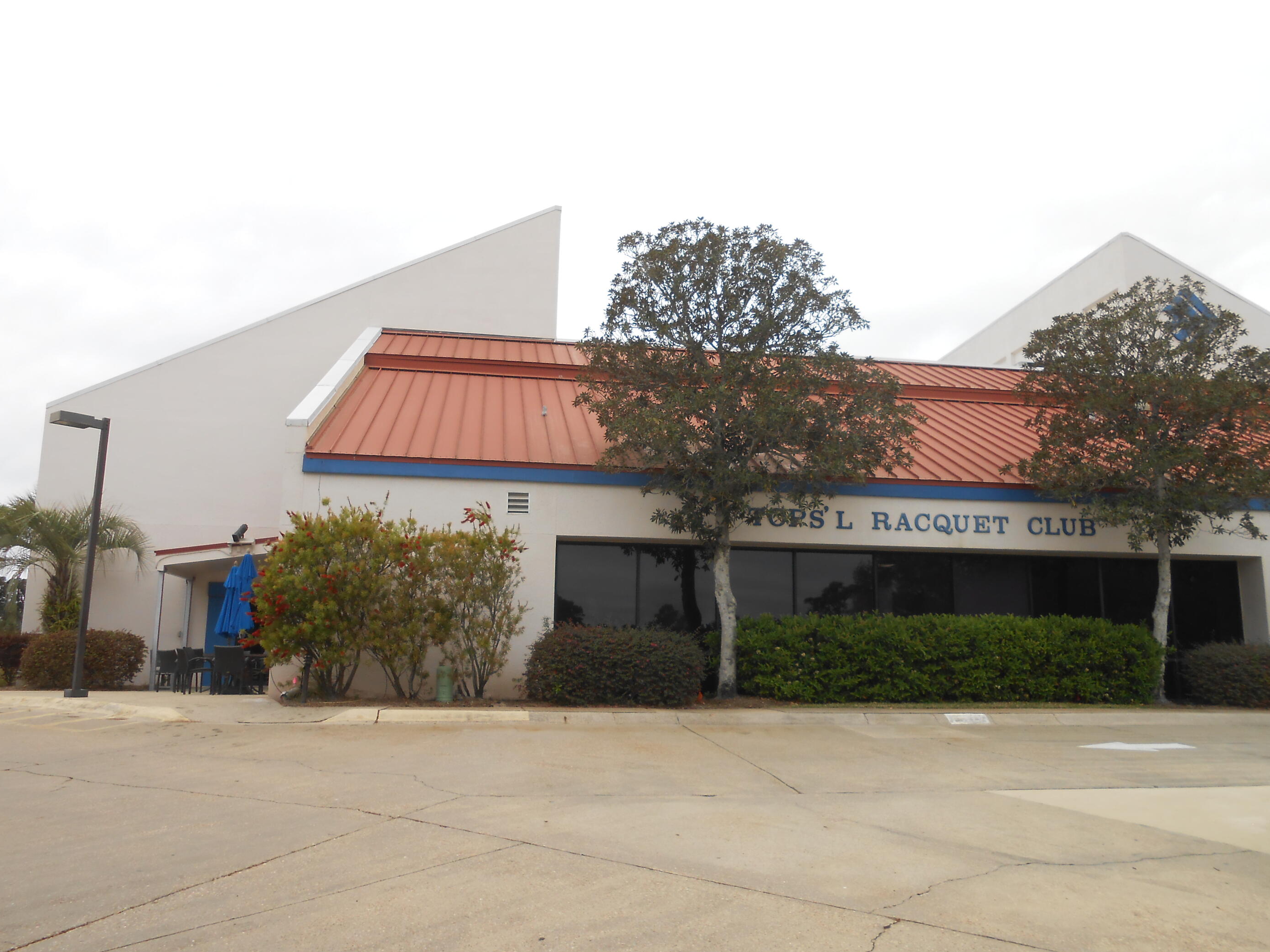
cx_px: 651
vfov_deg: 49.7
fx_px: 1027
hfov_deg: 63.4
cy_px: 490
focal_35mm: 28
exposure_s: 1/320
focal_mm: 4.6
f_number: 3.5
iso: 80
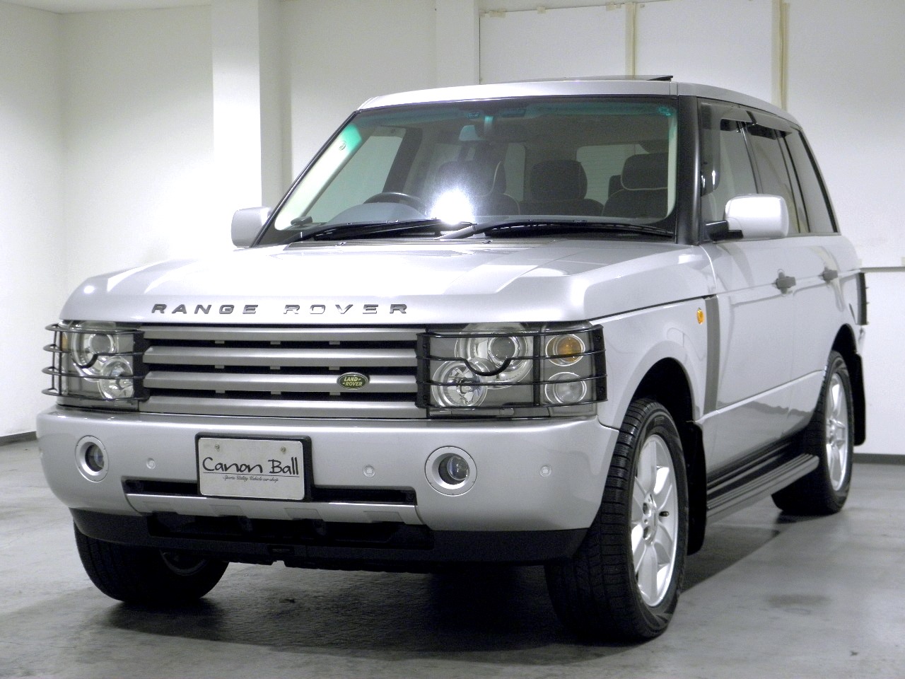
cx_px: 452
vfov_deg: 21.6
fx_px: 1778
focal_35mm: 68
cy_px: 340
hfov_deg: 28.6
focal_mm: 12.2
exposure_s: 1/10
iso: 200
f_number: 4.3
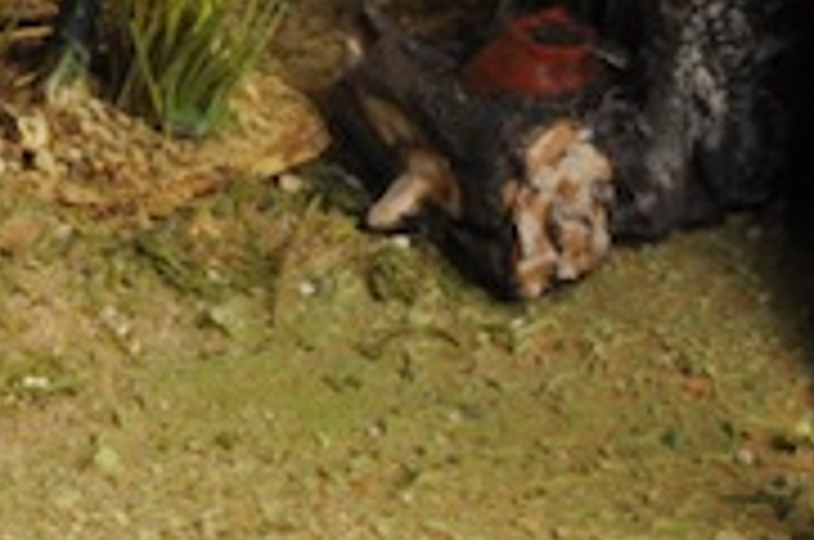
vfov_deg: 2.9
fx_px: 10496
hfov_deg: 4.4
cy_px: -448
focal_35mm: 465
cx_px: -378
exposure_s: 1
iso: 400
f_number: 32
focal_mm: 80
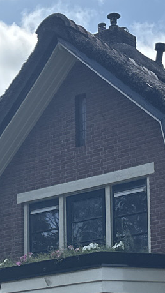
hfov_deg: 10.6
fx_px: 887
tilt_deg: +7.6
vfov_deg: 18.1
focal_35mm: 114
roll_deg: +0.5
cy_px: 317
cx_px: 35
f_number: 1.78
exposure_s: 1/6623
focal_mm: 6.86
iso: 80
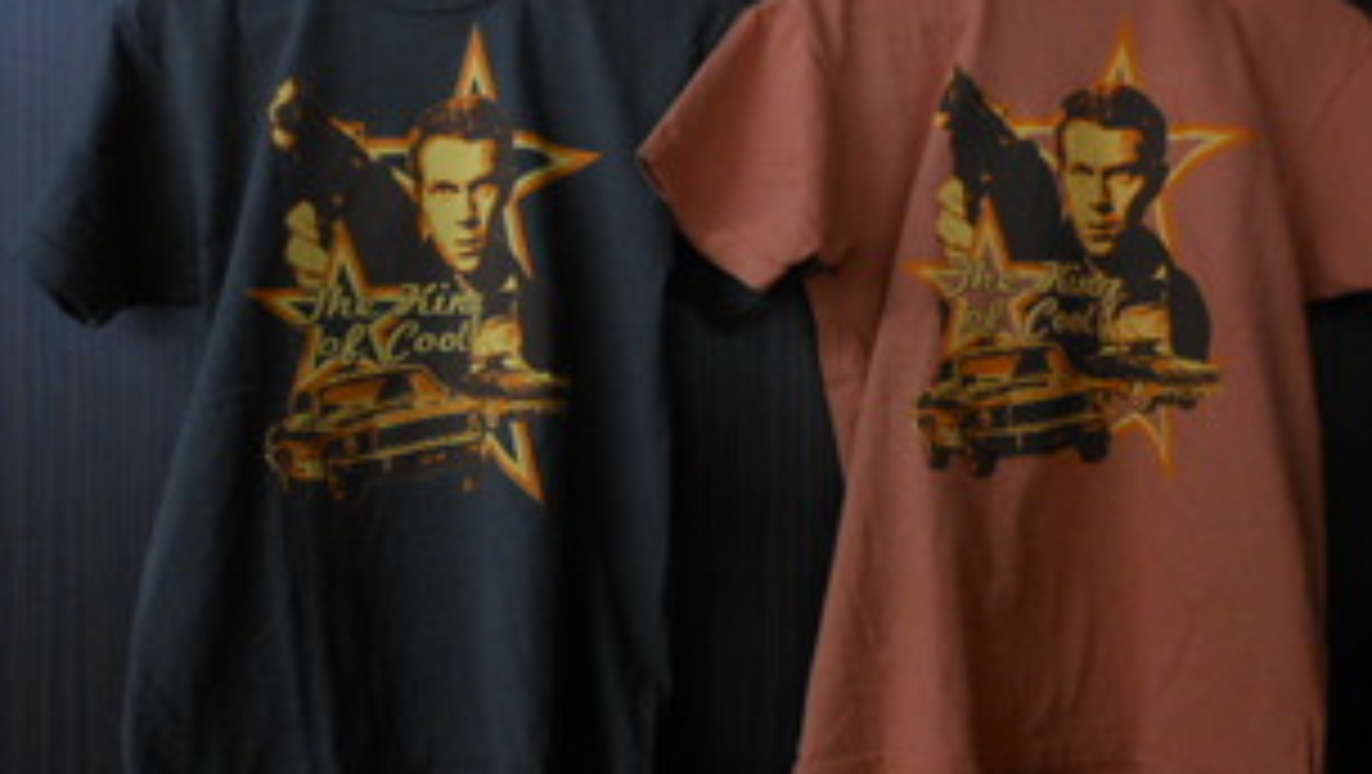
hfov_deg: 56.6
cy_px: 407
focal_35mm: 35
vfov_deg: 33.8
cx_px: 711
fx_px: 1274
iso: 250
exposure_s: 1/30
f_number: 3.7
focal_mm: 5
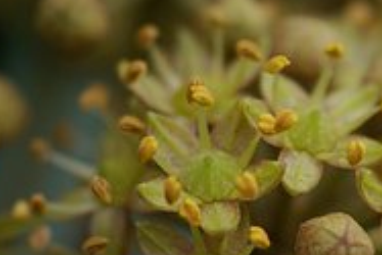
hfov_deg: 2.8
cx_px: 400
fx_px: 7869
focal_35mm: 741
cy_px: 238
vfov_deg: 1.9
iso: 100
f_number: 3.5
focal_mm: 180
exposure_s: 1/350
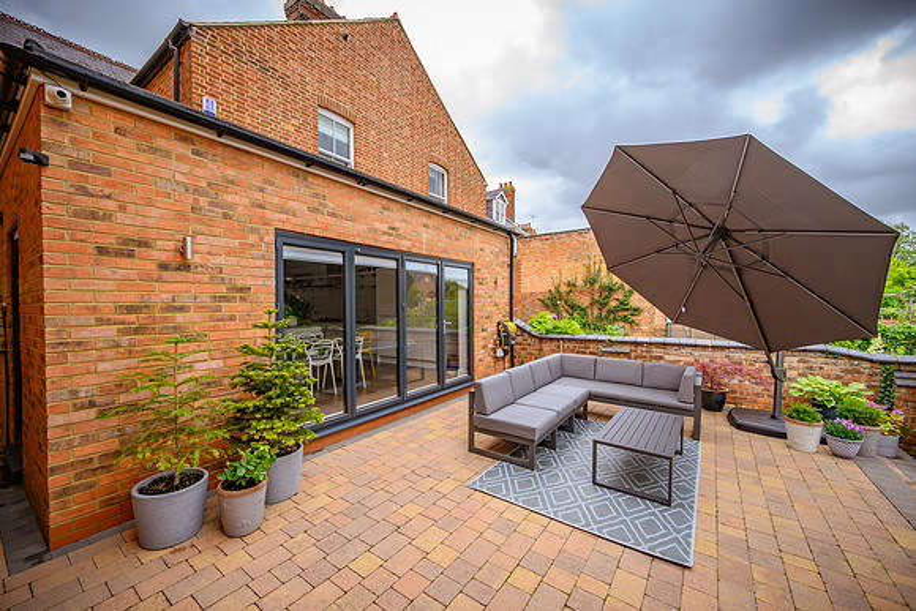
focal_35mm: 14
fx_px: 356
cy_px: 306
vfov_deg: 81.2
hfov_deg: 104.2
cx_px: 458
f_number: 8
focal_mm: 14
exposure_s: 1/80
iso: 100
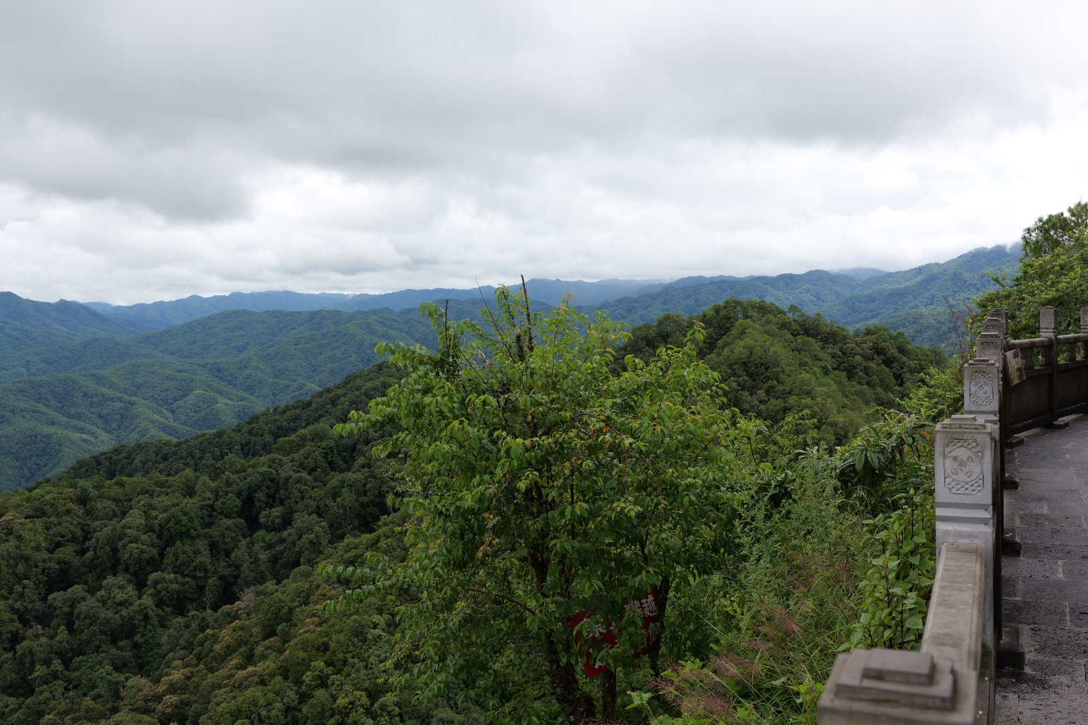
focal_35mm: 35
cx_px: 544
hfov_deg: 54.4
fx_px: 1057
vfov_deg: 37.8
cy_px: 362
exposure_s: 1/100
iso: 100
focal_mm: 35
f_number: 9
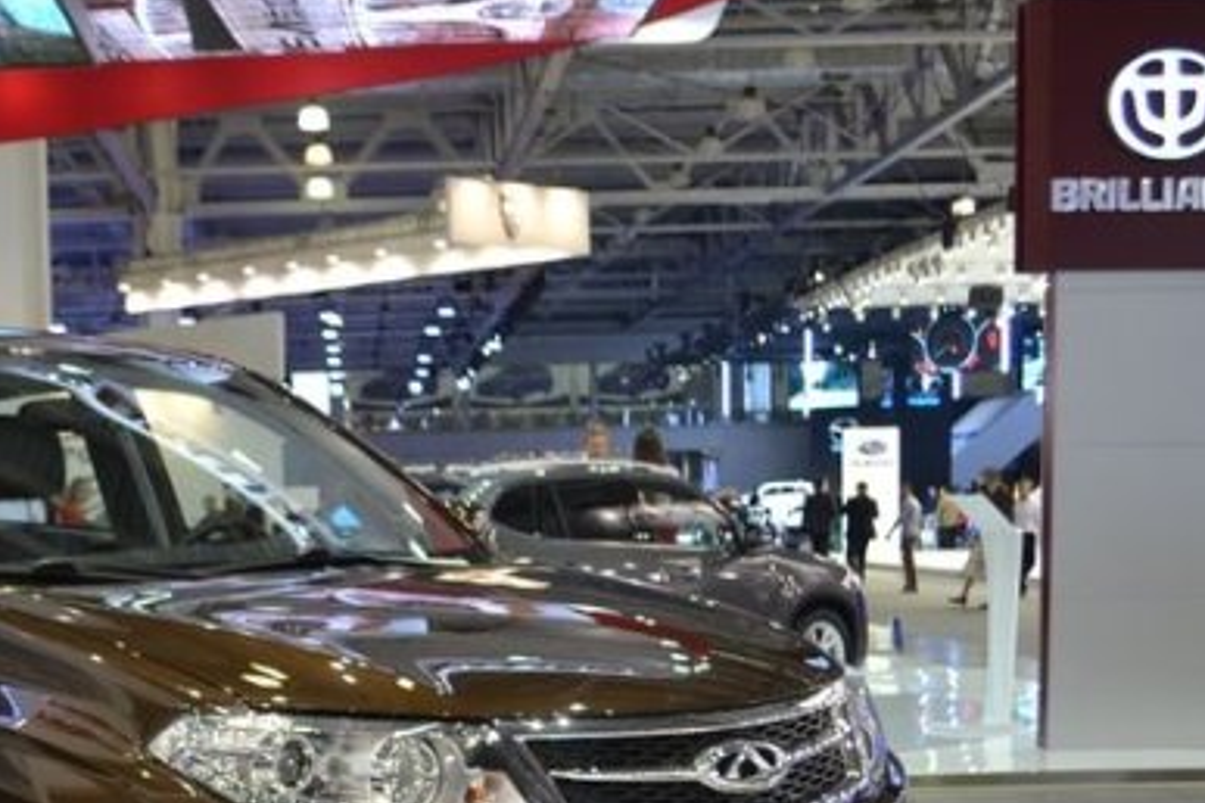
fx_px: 2075
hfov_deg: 31.3
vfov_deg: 21.3
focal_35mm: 62
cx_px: 196
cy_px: 767
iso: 450
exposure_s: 1/60
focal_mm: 20
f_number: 3.8
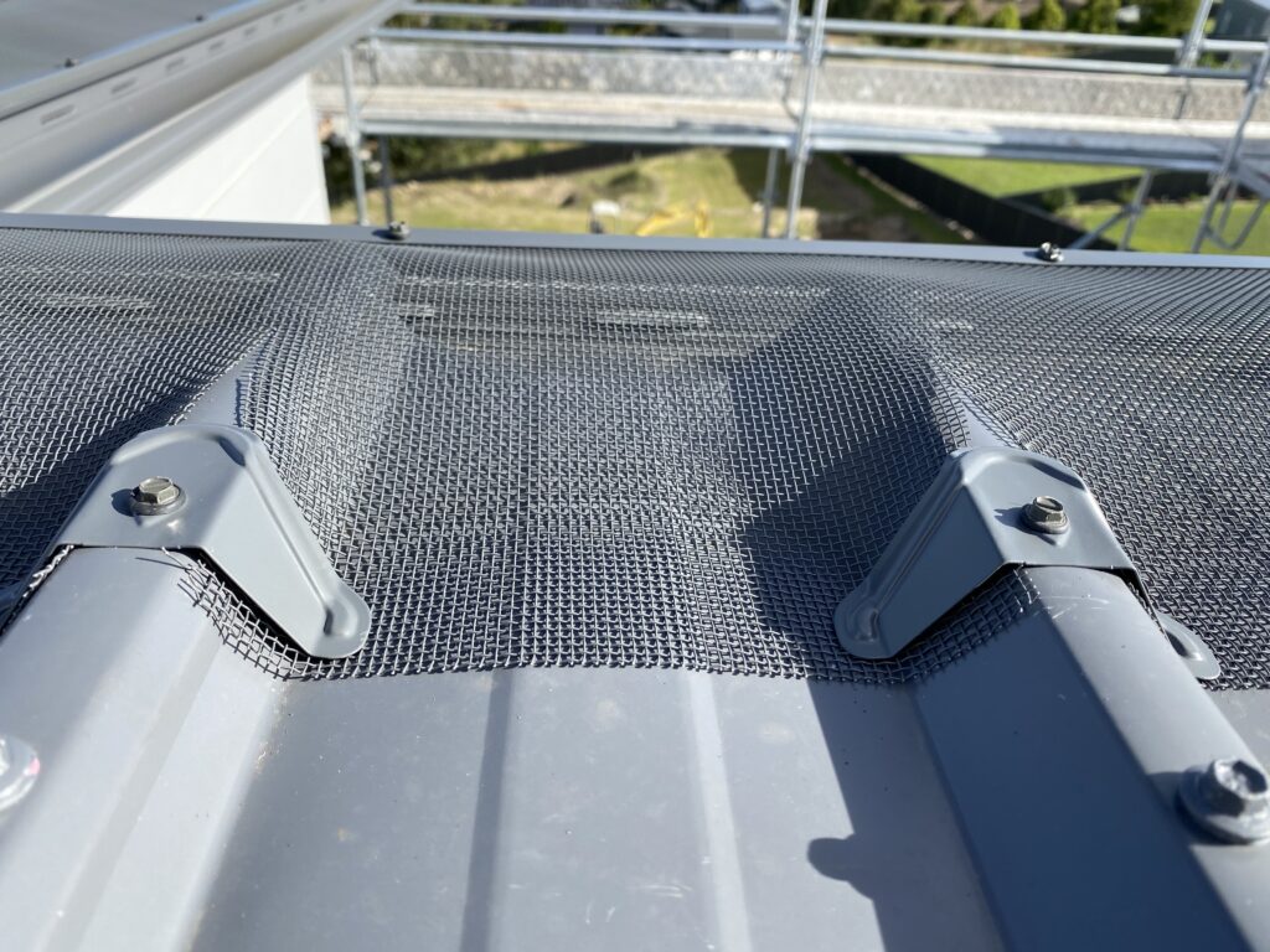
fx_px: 954
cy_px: 476
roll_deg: -2.8
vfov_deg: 53.1
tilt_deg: -34.0
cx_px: 635
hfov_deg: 67.3
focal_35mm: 26
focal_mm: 4.25
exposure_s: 1/1629
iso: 32
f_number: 1.8
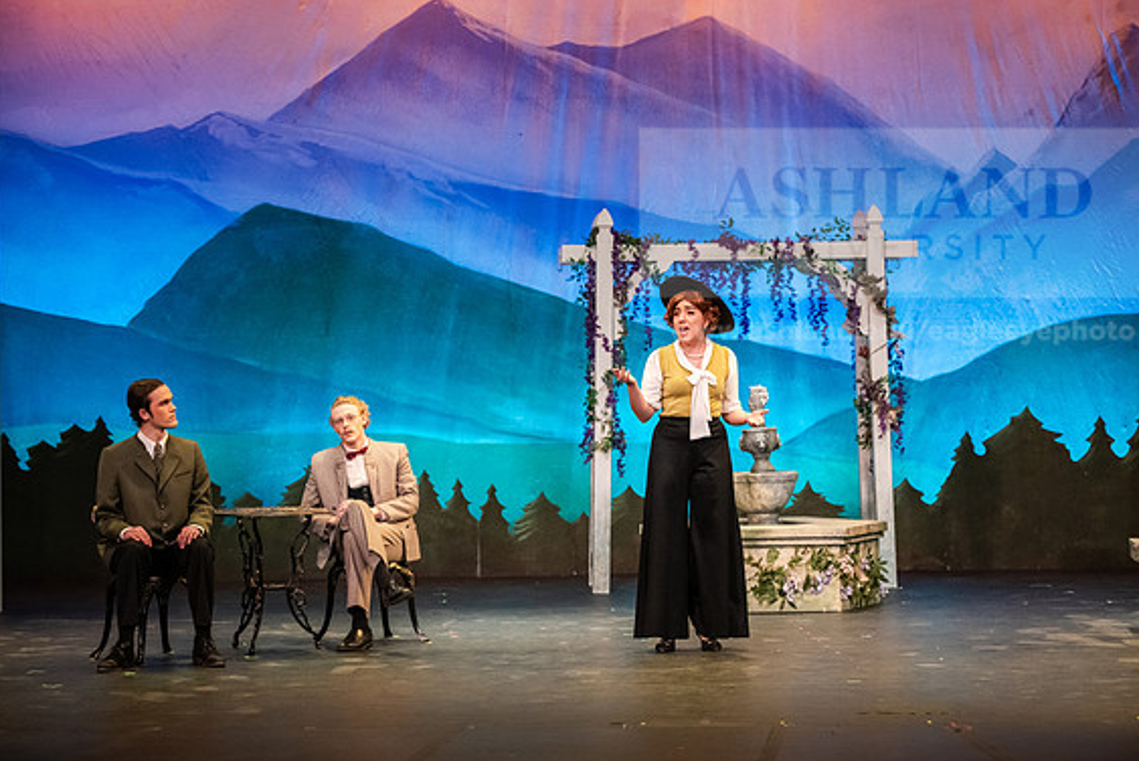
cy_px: 373
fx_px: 3260
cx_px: 579
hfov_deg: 19.8
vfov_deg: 13.3
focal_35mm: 103
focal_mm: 100
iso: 4000
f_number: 3.2
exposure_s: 1/320
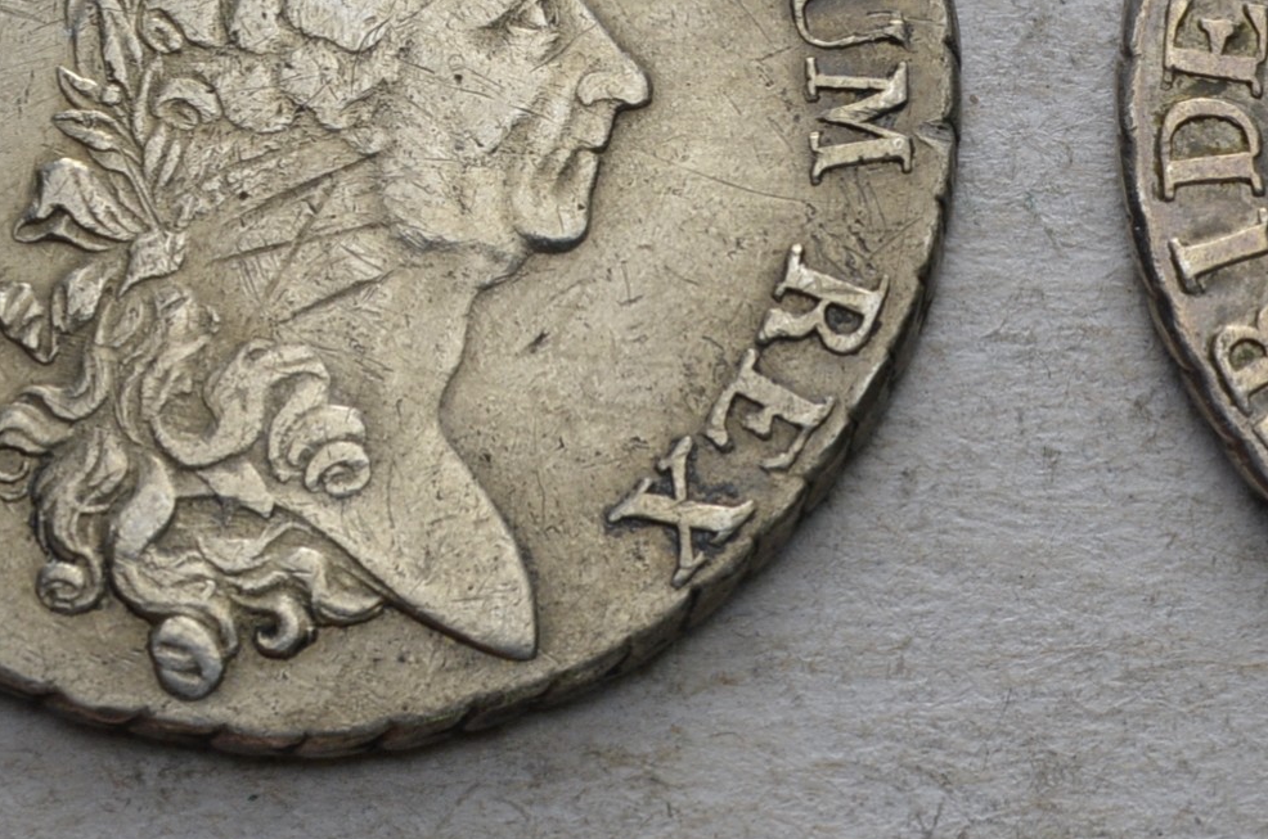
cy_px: 116
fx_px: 6327
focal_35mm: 180
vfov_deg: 7.6
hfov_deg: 11.4
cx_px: 1042
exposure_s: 1/200
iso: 400
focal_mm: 48
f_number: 14
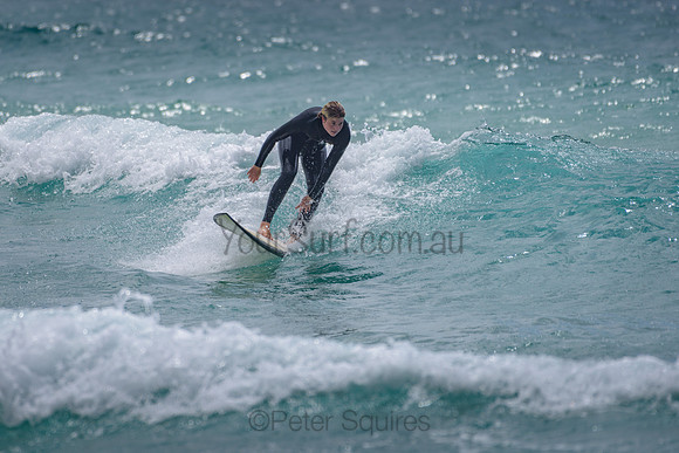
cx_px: 263
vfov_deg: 2.2
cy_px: 189
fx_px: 11563
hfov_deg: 3.4
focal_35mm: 613
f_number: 5.6
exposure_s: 1/2000
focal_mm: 500
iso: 90
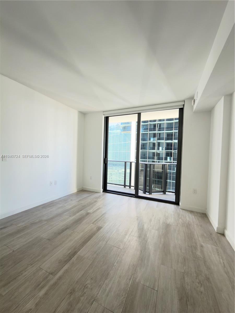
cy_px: 156
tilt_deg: -1.6
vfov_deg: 102.1
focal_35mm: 14
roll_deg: -0.3
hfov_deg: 85.7
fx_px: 127
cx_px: 118
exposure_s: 1/30
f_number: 2.2
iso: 80
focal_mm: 2.22
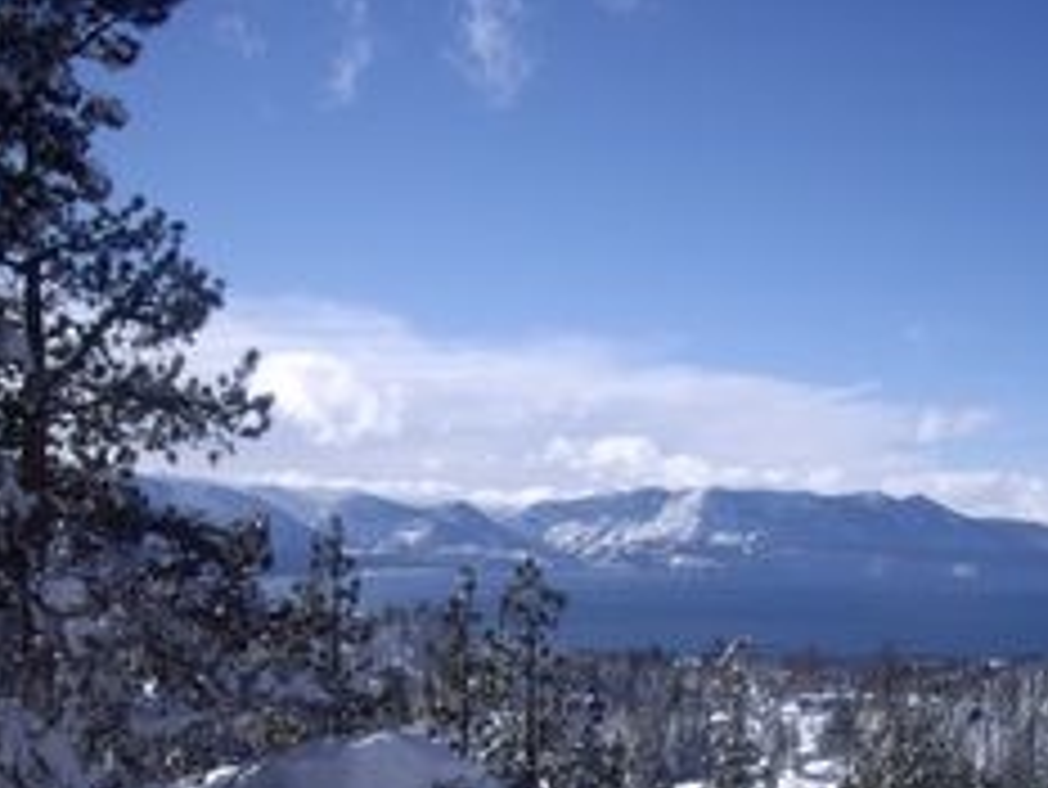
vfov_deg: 24.1
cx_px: 774
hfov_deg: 31.6
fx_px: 1817
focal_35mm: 60
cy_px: 608
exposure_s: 1/1000
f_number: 4.3
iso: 64
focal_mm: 6.2
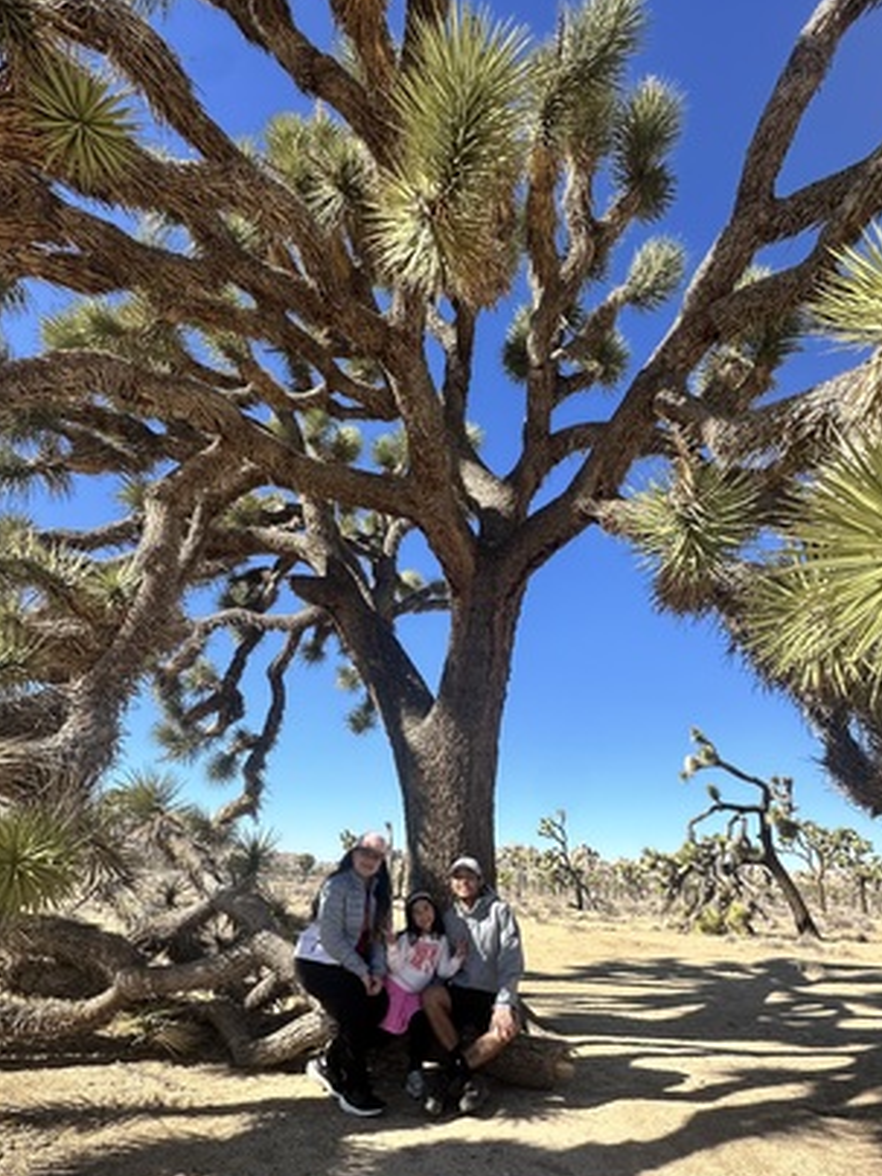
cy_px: 626
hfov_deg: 71.6
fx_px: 612
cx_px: 454
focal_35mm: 18
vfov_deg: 87.6
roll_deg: -3.8
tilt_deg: +23.2
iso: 50
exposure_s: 1/1319
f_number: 2.2
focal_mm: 2.22
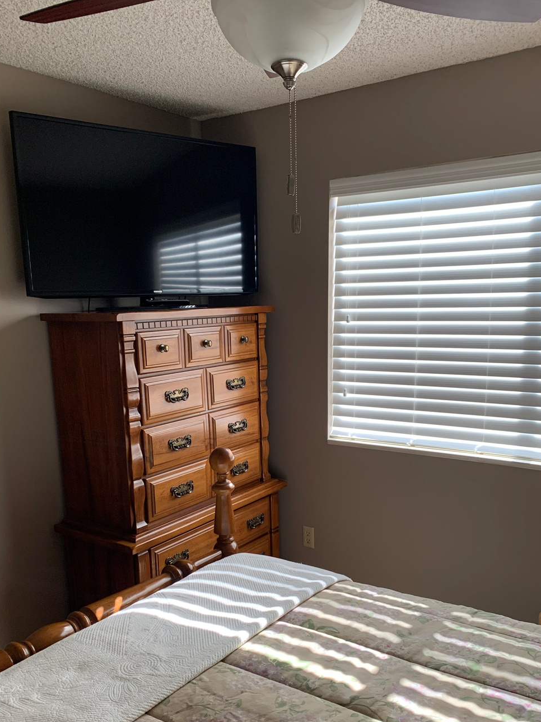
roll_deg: +1.1
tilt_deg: -12.2
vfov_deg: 57.9
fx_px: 646
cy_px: 430
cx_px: 253
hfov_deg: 45.4
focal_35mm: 31
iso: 100
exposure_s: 1/102
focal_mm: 4.25
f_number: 1.8
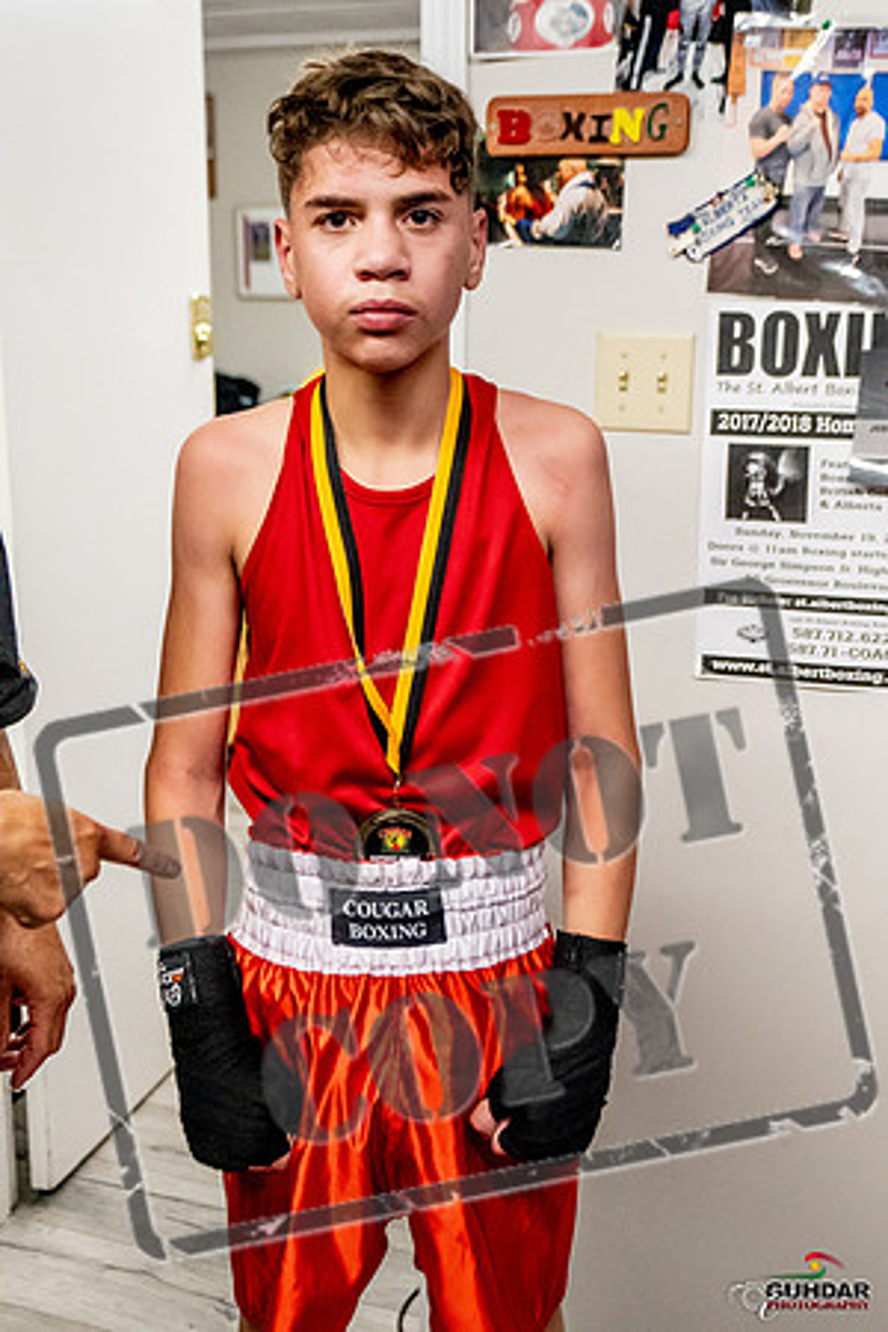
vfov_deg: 46.4
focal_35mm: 42
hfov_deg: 31.9
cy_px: 666
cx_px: 444
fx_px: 1554
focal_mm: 28
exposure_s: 1/800
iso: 5000
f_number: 2.8
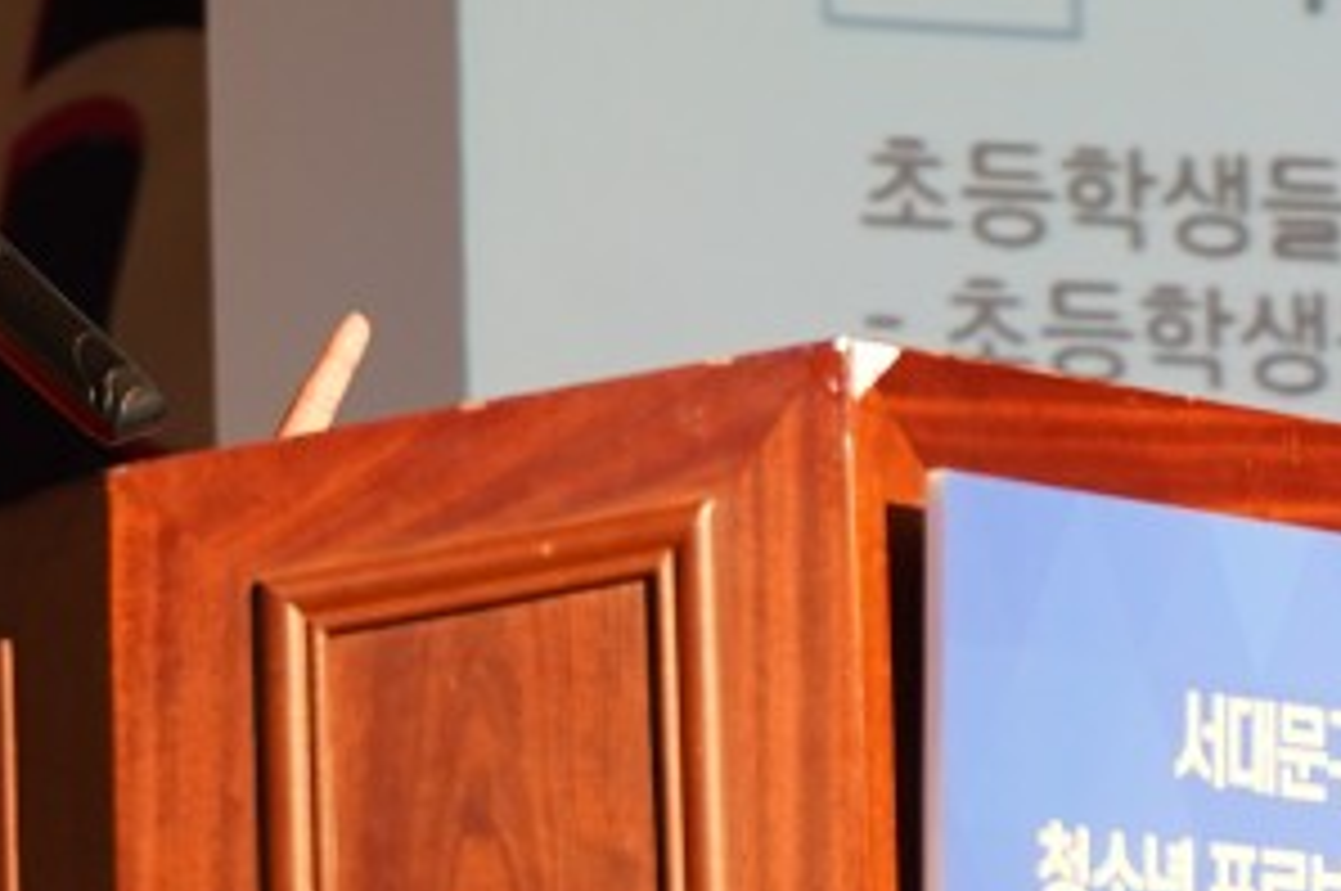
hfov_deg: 9.5
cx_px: -18
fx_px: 8000
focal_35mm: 215
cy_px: 866
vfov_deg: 6.4
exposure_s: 1/160
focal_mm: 50
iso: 1600
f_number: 3.2
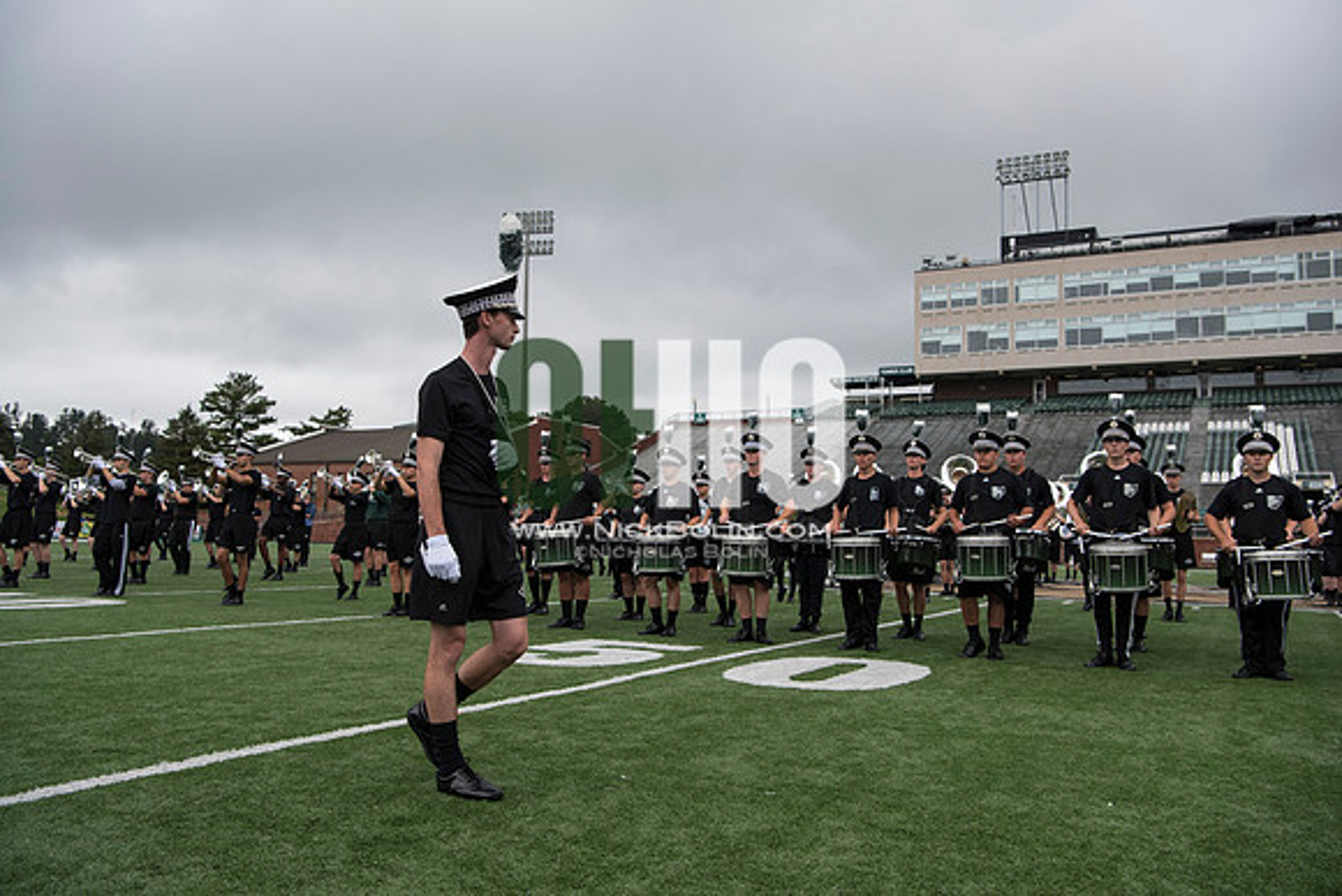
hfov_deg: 61.9
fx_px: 1119
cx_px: 671
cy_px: 448
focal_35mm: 30
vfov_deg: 43.6
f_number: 5.6
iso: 640
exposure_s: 1/1600
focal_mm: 30
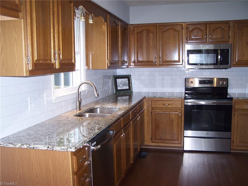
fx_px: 272
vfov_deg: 37.7
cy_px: 93
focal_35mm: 38
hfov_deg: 49.0
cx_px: 124
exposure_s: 1/60
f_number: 2.8
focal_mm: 6.3
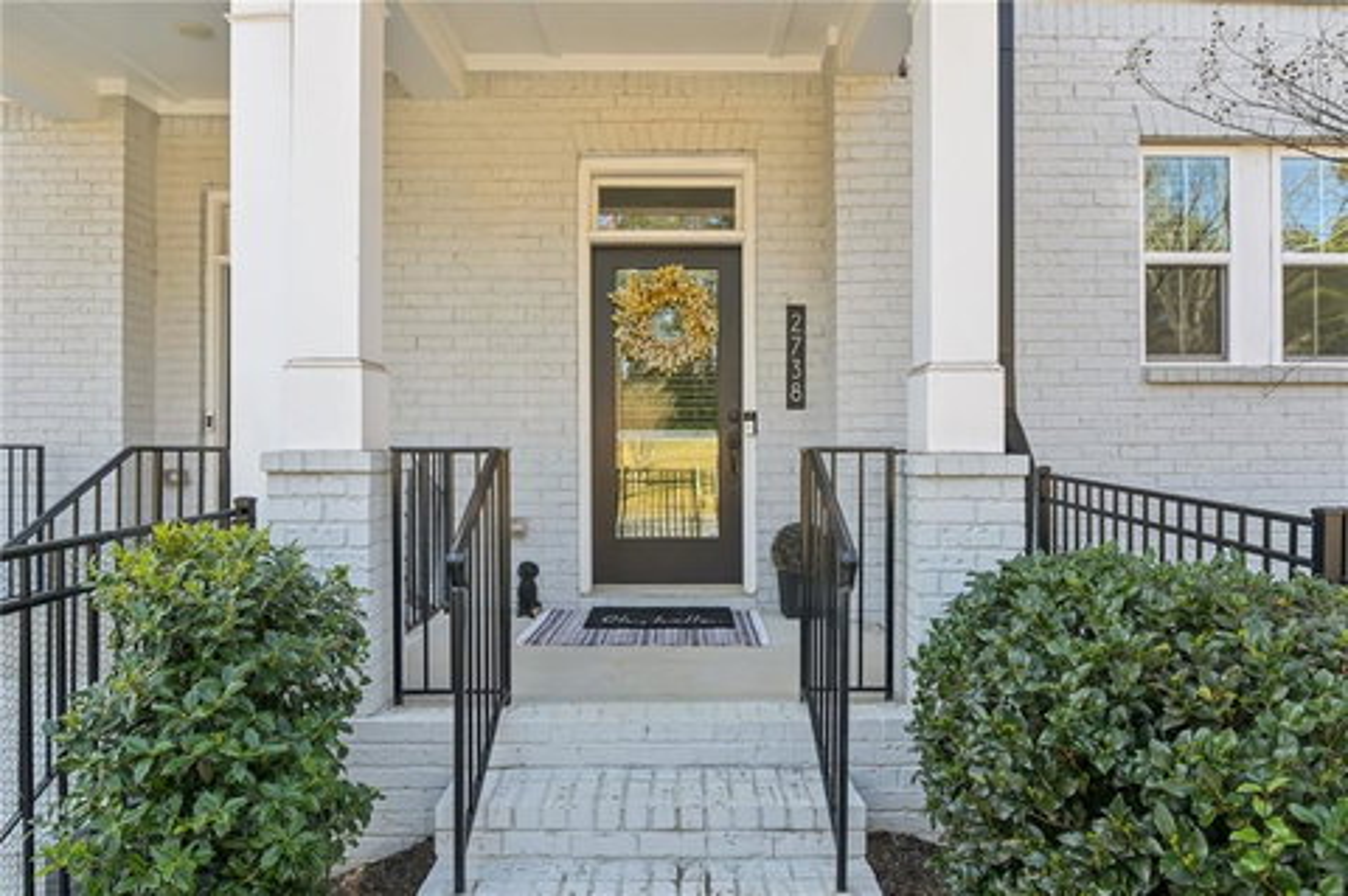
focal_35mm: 22
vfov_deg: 57.1
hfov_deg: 78.6
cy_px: 448
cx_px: 674
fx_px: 823
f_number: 8
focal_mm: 22
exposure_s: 1/80
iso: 200
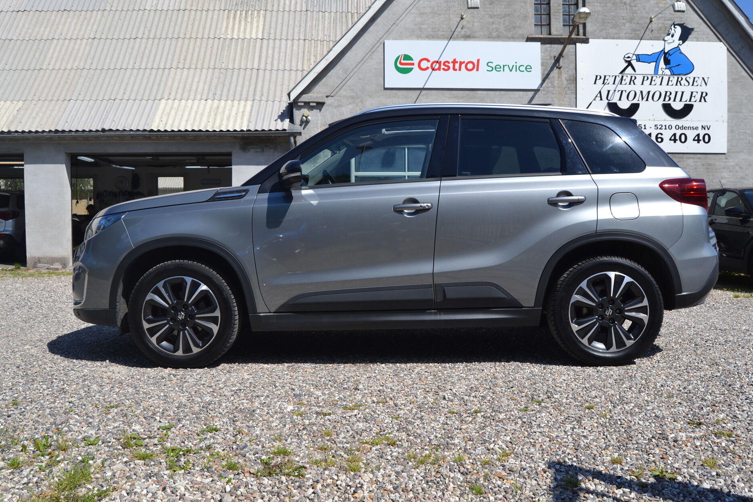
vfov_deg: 42.3
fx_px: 648
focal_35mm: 31
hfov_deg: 60.3
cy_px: 247
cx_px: 382
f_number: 9
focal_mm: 20
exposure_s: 1/320
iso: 100
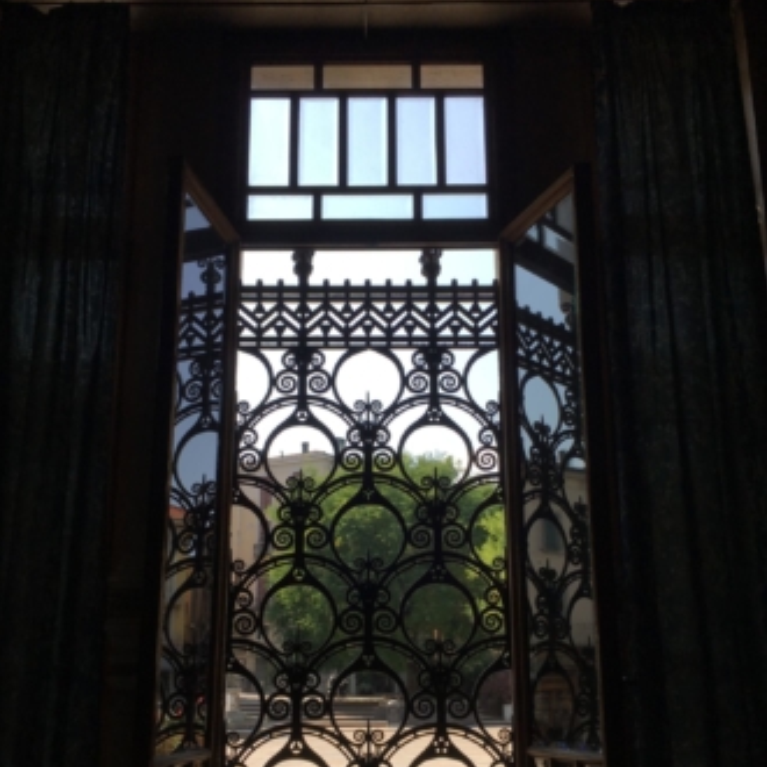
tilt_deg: +13.9
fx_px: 877
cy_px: 488
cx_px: 388
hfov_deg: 47.2
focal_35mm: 35
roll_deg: -0.5
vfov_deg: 46.7
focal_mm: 4.15
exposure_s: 1/884
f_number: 2.2
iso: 25
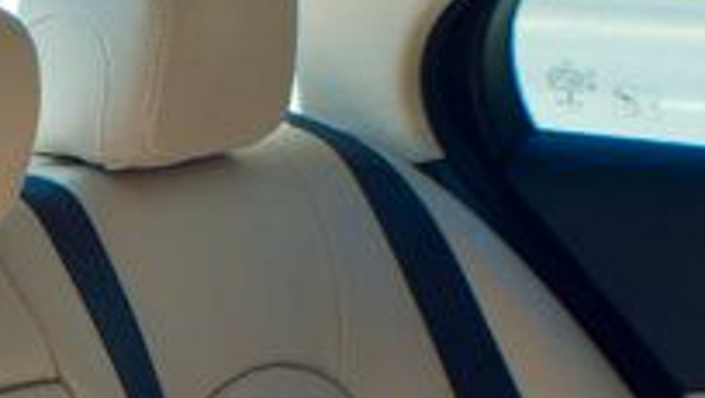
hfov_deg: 8.7
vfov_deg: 4.9
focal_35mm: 246
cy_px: 524
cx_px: -162
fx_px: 4601
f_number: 9
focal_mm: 50
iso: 500
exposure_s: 1/320
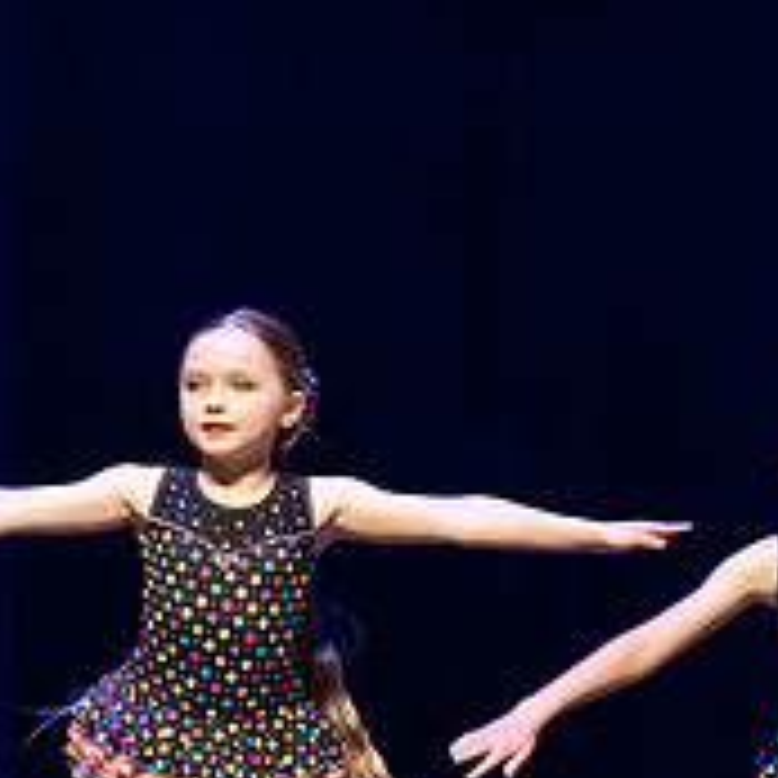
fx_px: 9993
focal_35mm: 393
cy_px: 562
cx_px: 137
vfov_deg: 4.5
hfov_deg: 4.5
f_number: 2.8
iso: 3200
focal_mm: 101
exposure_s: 1/640
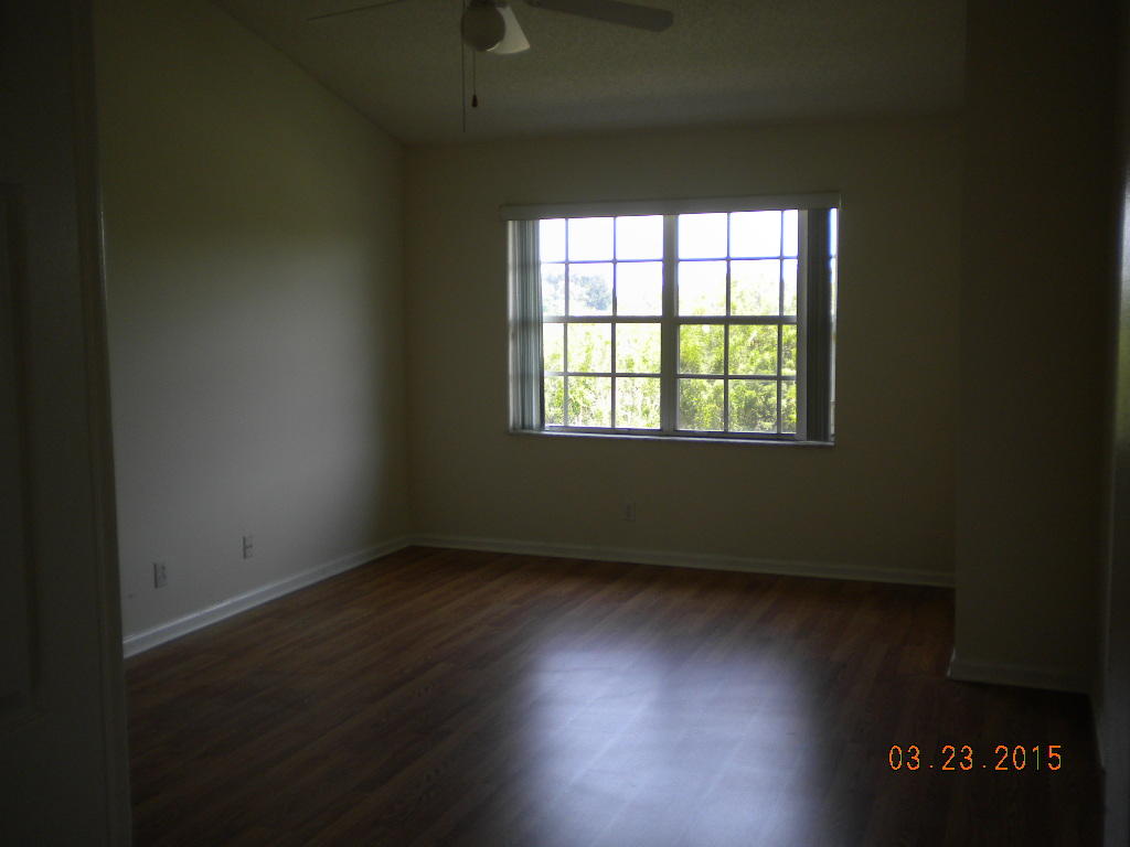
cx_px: 565
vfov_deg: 40.7
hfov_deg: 52.6
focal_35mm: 35
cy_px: 424
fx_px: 1143
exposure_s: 1/87
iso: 80
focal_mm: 6.3
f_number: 3.1
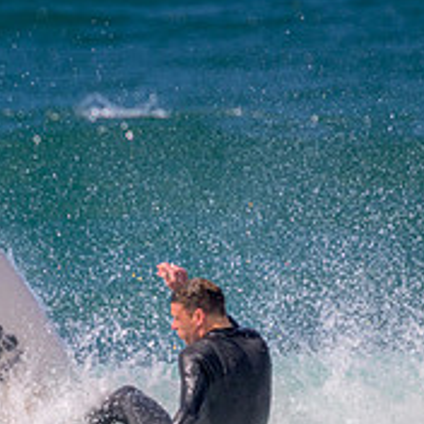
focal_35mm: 2243
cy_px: 457
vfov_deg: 0.8
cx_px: 39
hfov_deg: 0.8
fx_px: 31083
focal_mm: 800
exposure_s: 1/1600
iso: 560
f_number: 11
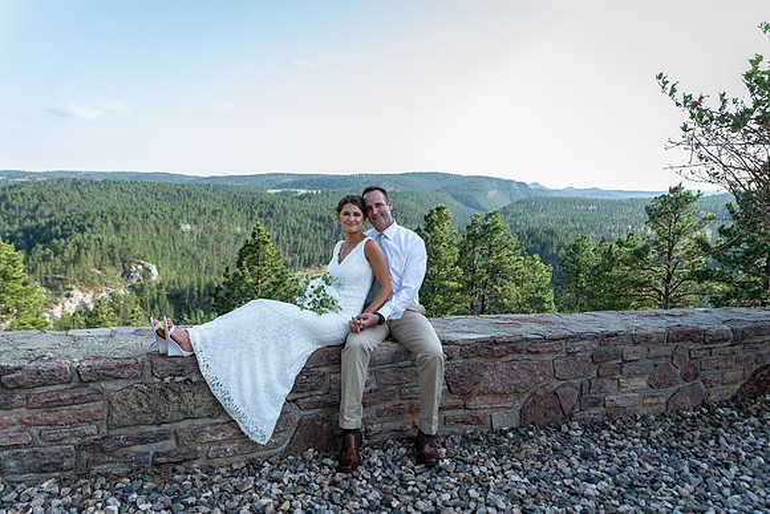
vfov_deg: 49.6
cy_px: 257
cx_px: 385
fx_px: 556
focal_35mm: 26
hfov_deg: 69.4
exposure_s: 1/320
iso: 160
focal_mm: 26
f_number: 3.5
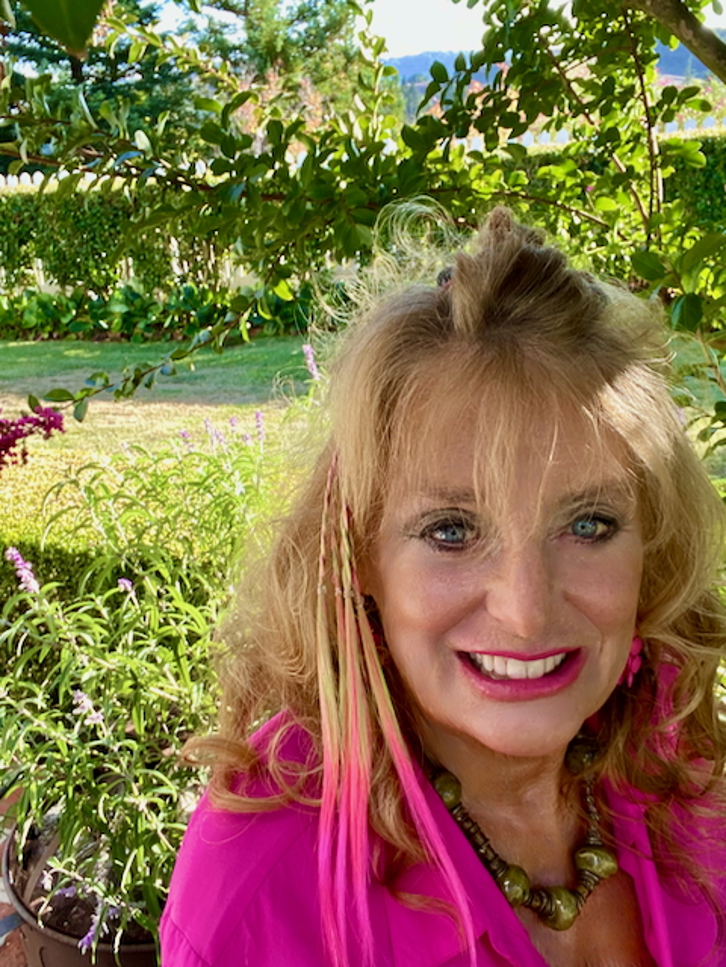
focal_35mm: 30
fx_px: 839
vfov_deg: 60.0
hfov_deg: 46.8
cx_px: 363
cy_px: 484
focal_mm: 2.71
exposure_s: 1/122
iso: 64
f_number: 2.2
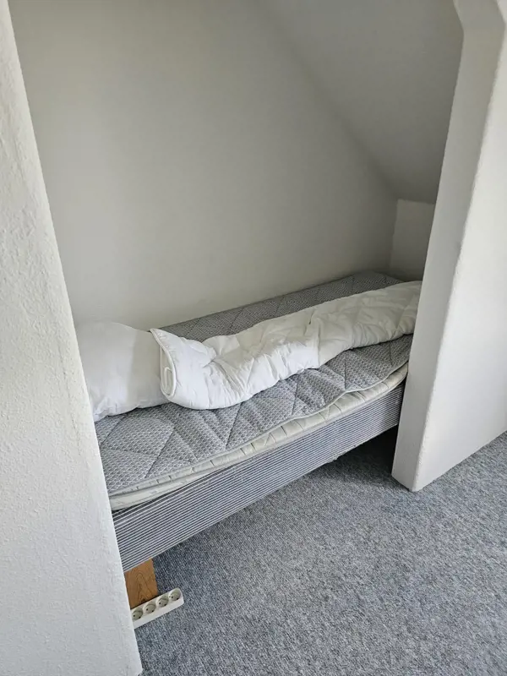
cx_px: 254
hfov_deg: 58.9
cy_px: 338
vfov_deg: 73.9
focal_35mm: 23
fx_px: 449
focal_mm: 6.3
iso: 640
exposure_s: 1/50
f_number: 1.7
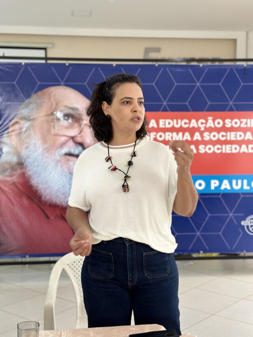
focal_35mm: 48
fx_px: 468
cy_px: 168
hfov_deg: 30.3
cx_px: 126
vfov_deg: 39.7
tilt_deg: -2.2
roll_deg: +0.2
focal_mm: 6.86
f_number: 1.78
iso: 100
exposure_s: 1/120
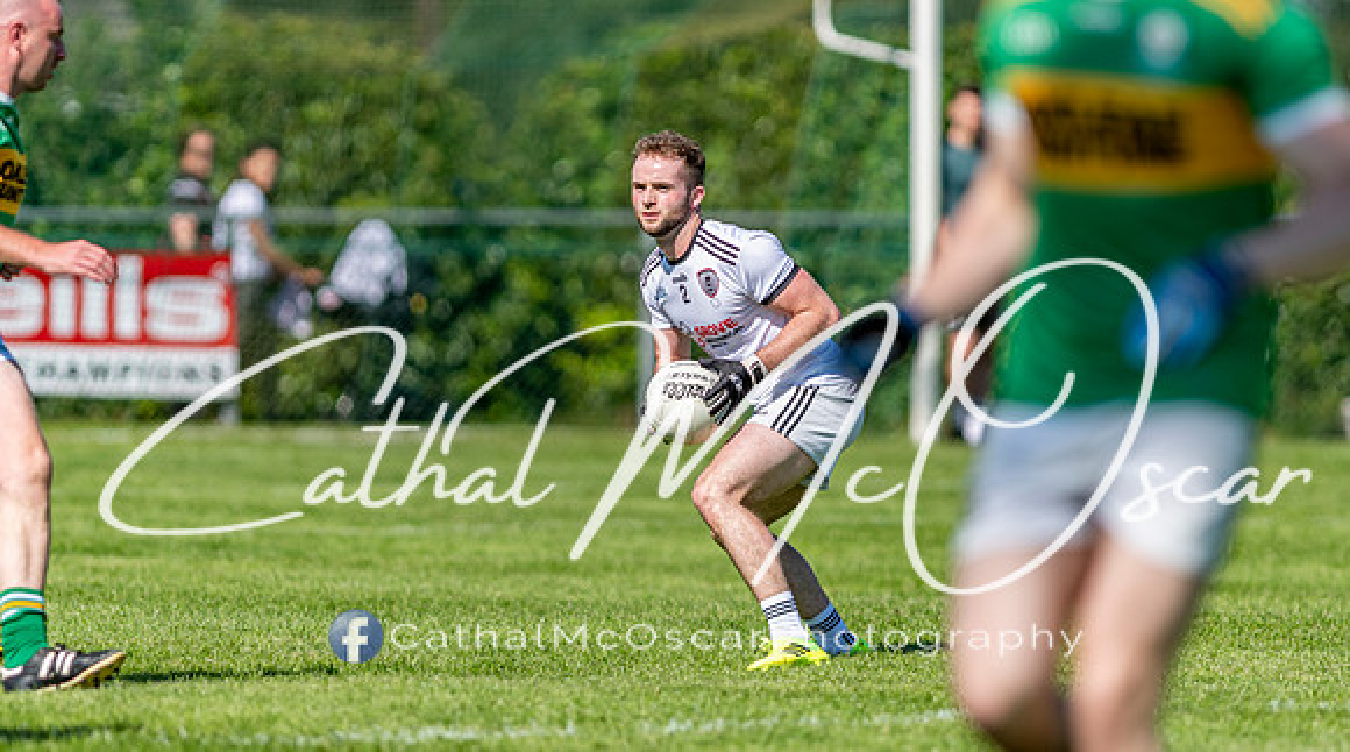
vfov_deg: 2.4
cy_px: 364
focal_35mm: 500
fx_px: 17838
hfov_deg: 4.3
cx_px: 710
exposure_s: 1/2000
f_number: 2.8
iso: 100
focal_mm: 300
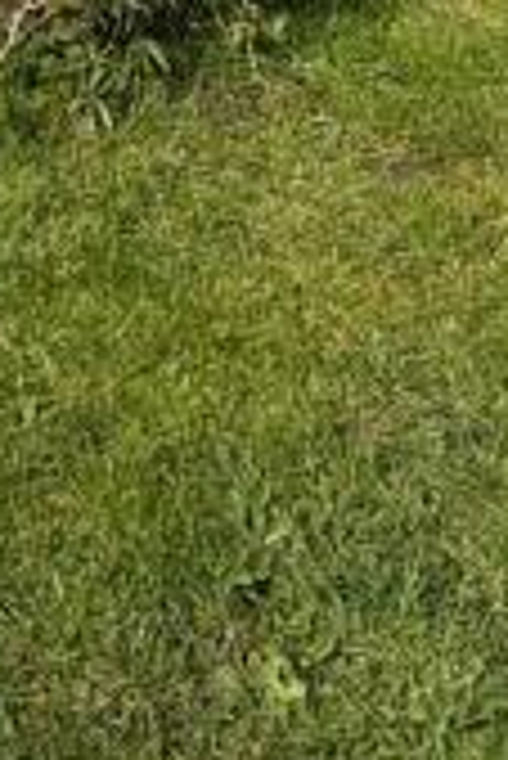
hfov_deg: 14.3
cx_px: -310
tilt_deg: +0.2
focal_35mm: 88
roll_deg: -0.1
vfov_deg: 16.7
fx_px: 1859
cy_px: -800
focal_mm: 2.22
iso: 50
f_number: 2.2
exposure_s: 1/1927
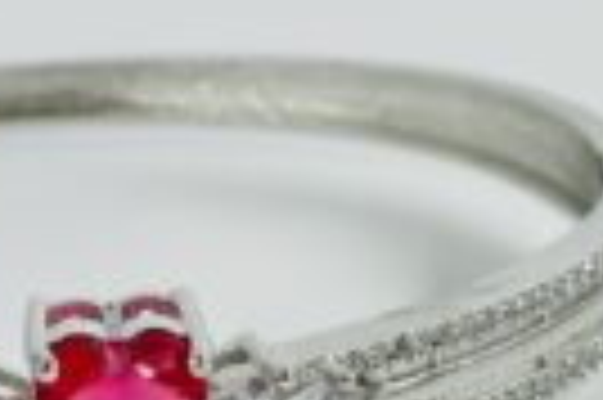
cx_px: 86
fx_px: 3496
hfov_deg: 9.8
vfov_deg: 6.6
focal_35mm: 209
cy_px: 126
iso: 80
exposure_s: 1/1339
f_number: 1.78
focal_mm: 6.86
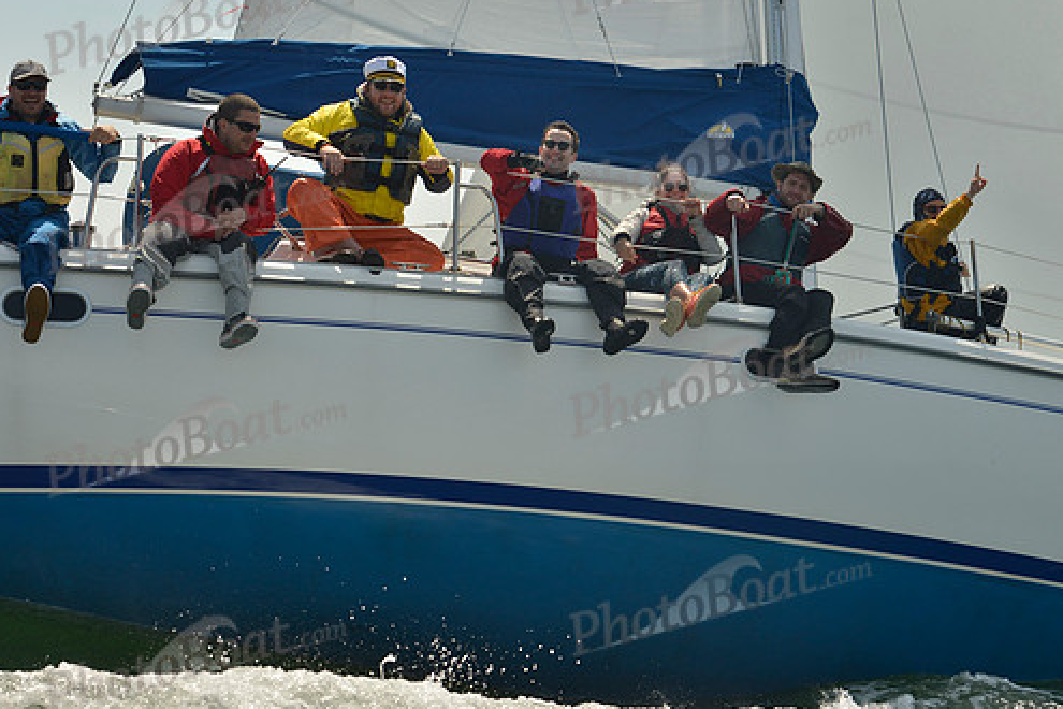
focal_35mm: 82
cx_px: 460
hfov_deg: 24.7
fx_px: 2421
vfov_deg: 16.6
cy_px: 300
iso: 200
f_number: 7.1
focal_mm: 70
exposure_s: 1/1250
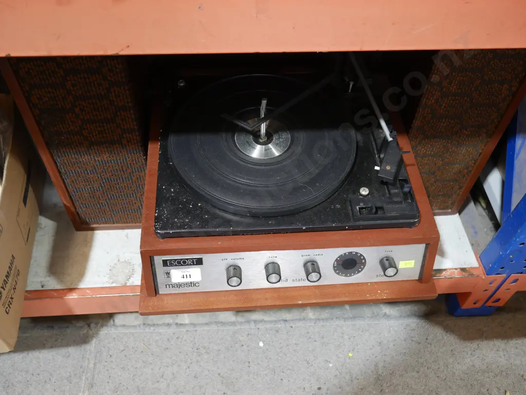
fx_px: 486
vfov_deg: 44.2
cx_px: 263
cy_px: 198
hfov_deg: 56.8
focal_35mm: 32
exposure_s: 1/60
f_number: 3.6
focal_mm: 16
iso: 800
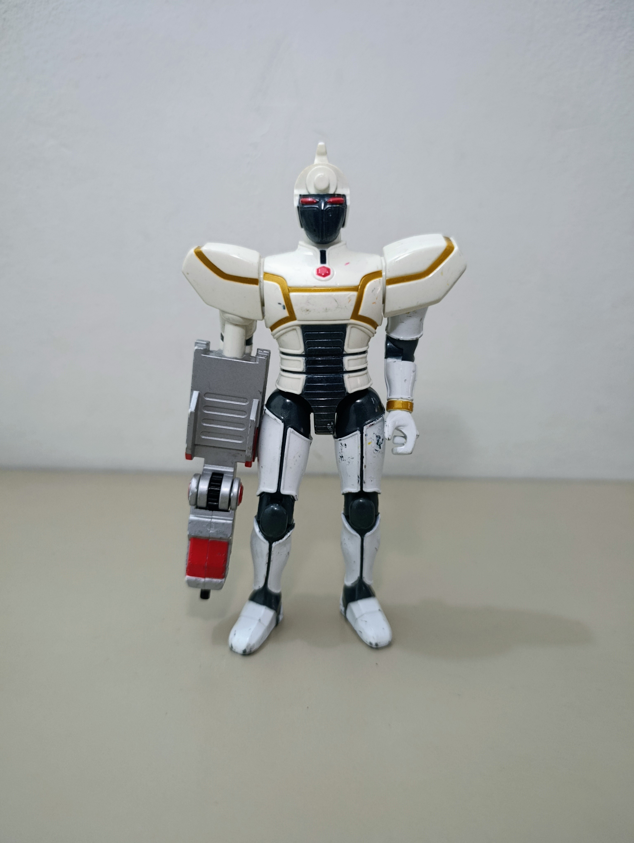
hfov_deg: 59.0
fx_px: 560
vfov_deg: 73.8
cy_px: 422
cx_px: 317
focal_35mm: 23
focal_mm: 6.11
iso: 1352
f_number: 1.65
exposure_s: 1/50
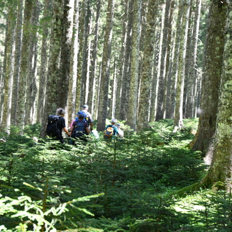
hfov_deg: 14.5
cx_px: 77
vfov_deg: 14.5
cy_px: 116
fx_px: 910
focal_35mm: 120
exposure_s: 1/250
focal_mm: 62
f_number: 5
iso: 1250
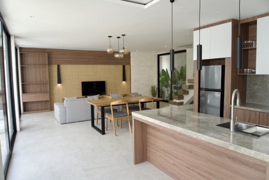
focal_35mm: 24
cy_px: 90
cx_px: 134
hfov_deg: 73.7
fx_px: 179
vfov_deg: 53.2
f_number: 4
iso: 160
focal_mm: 16
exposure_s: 1/160
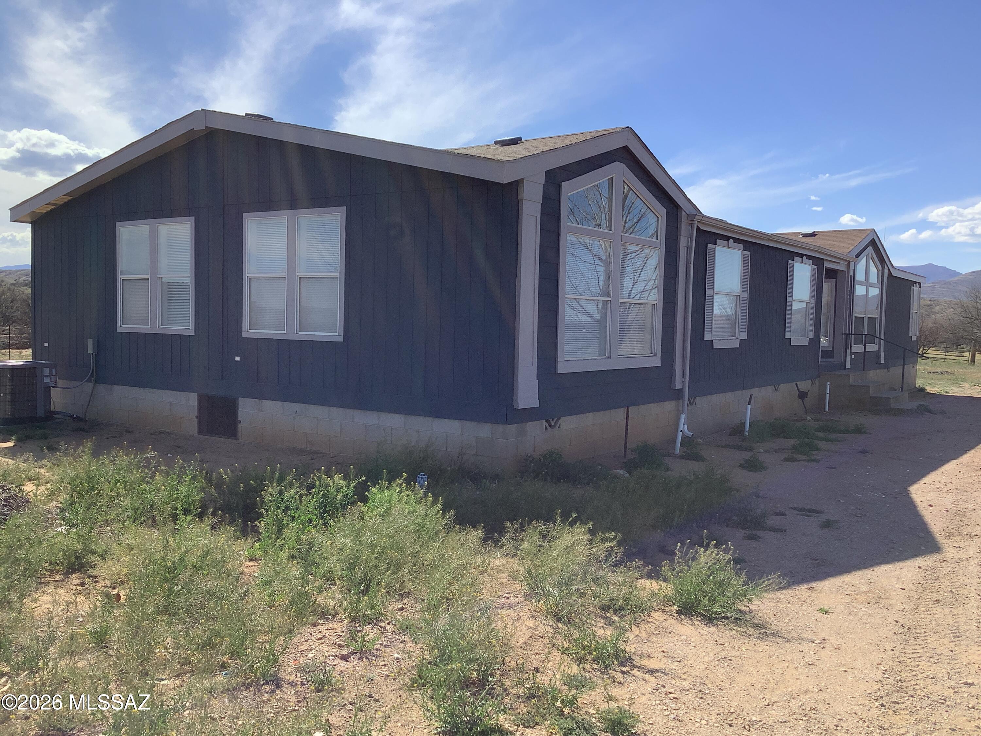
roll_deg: -1.3
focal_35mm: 31
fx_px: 879
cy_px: 368
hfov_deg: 58.4
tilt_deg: -3.7
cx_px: 490
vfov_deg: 45.4
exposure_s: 1/1235
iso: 25
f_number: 2.4
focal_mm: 3.3
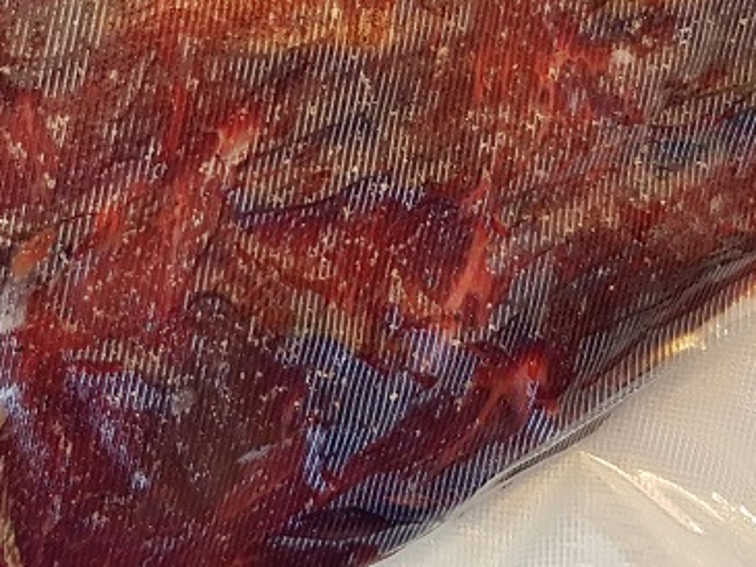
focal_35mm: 57
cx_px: 309
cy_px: 62
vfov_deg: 24.9
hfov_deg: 33.7
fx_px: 1245
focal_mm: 4.2
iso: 125
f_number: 1.7
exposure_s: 1/50
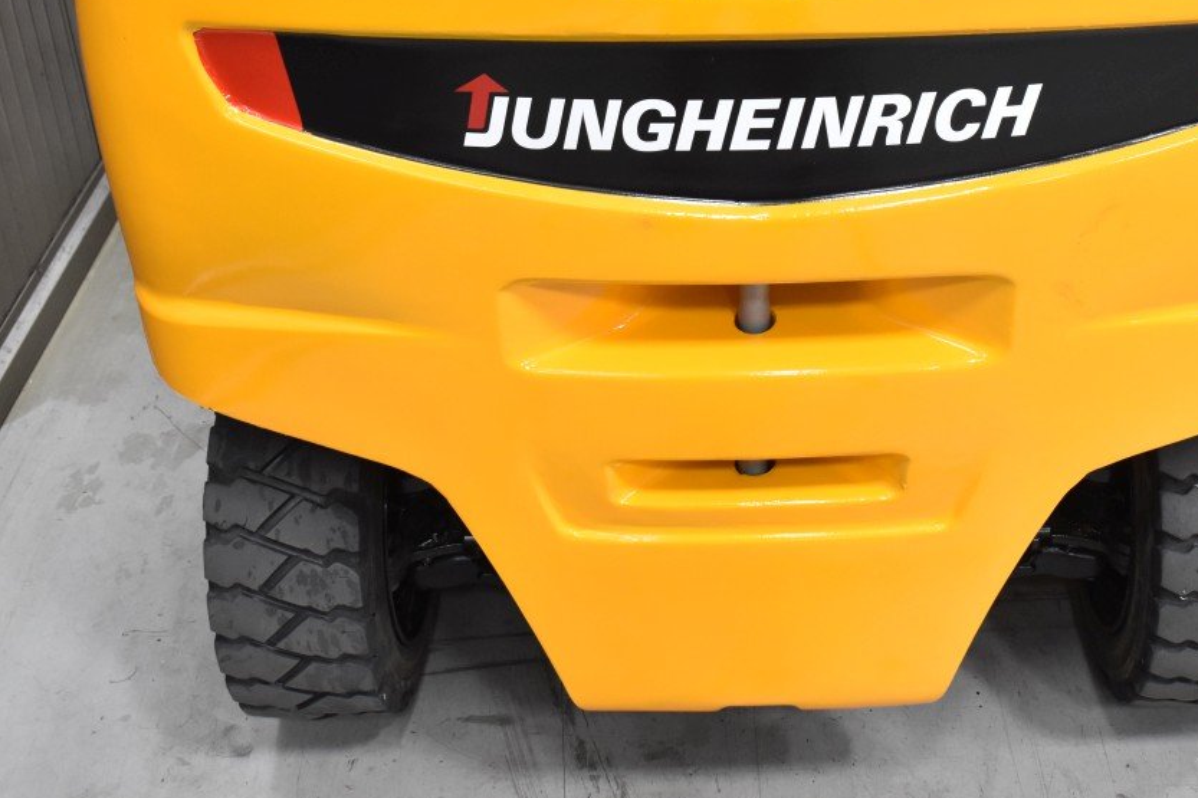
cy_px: 233
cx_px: 746
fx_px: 1654
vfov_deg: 26.9
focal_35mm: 50
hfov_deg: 39.6
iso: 1600
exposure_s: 1/40
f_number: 5
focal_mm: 23
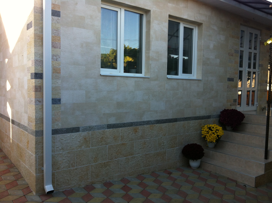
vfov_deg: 40.6
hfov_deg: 52.7
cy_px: 102
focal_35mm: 35
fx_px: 275
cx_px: 136
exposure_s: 1/178
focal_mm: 3.85
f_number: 2.8
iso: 80
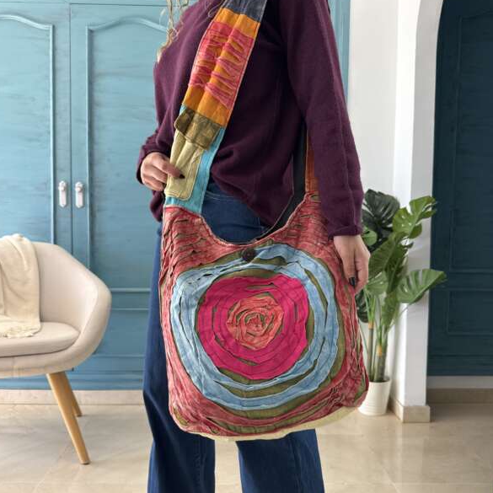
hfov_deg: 55.6
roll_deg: -1.5
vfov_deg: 55.6
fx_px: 467
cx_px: 244
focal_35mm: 29
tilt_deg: -2.8
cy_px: 258
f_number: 1.78
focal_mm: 6.76
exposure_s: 1/121
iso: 64
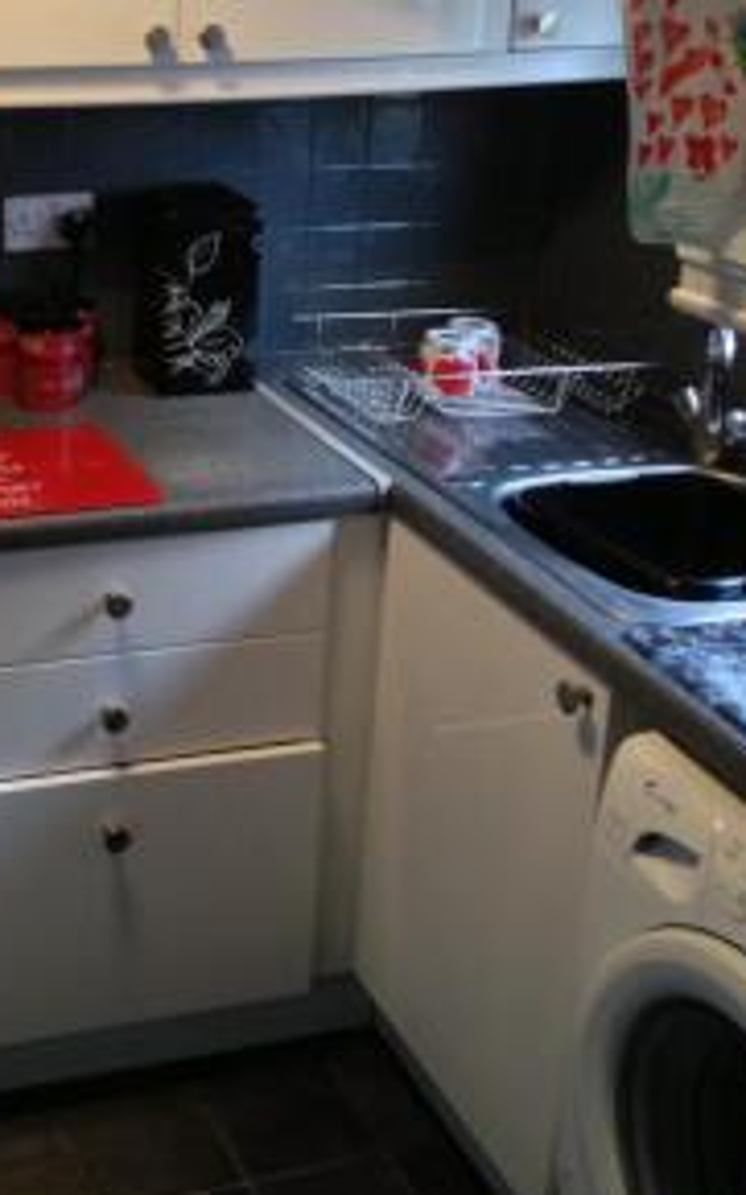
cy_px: 373
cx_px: 95
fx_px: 1823
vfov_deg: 35.8
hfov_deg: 22.6
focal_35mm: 56
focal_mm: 4.28
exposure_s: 1/20
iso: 200
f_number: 2.4
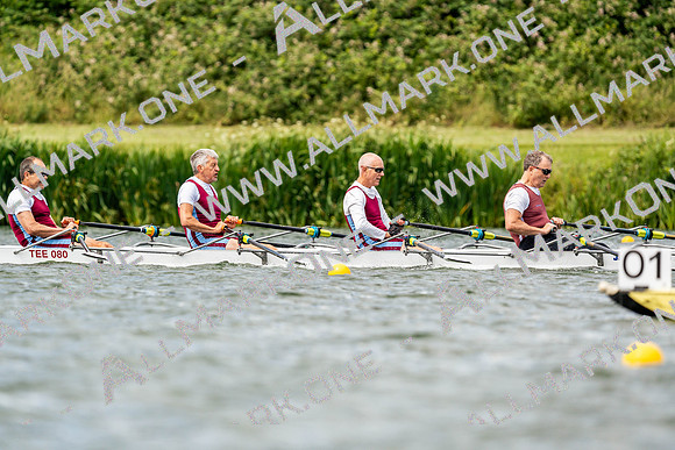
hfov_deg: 4.8
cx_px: 338
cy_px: 225
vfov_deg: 3.2
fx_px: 8120
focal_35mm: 433
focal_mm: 433
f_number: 6.3
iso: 320
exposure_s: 1/2000
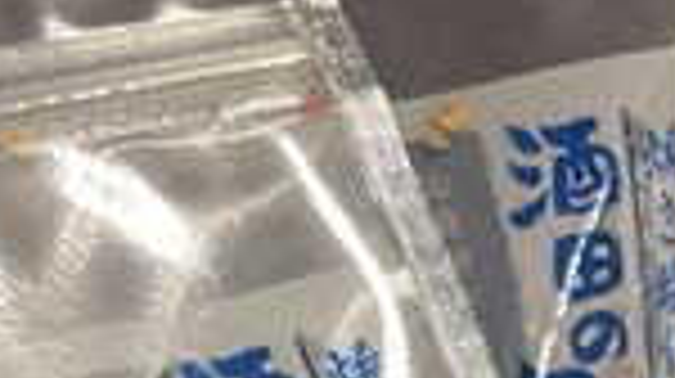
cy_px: 1166
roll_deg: -2.9
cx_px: 846
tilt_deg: -44.0
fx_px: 2432
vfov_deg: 7.7
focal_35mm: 136
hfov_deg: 15.2
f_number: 1.6
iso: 100
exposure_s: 1/100
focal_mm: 4.2
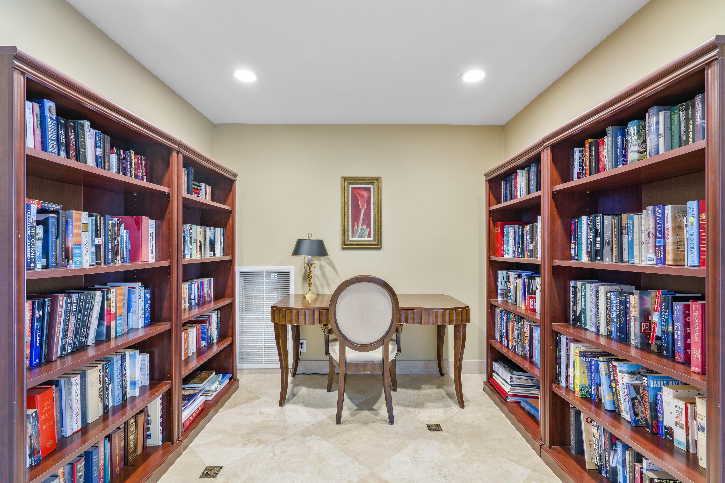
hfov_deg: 96.7
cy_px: 242
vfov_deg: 73.7
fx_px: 322
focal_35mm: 16
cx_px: 362
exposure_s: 1
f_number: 9.5
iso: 250
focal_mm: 16
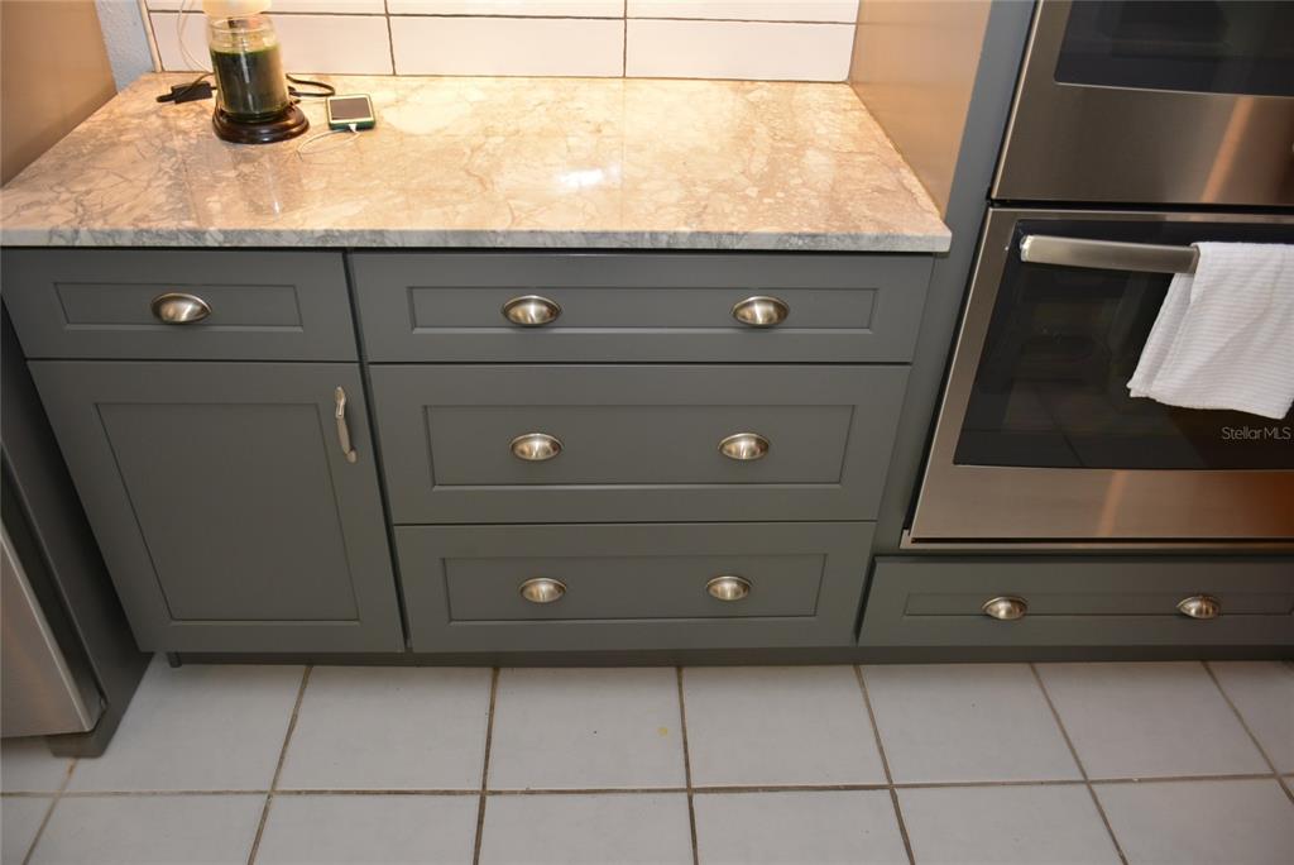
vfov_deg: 48.0
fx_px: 971
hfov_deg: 67.4
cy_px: 432
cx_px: 647
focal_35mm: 27
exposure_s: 1/60
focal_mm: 18
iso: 360
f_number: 4
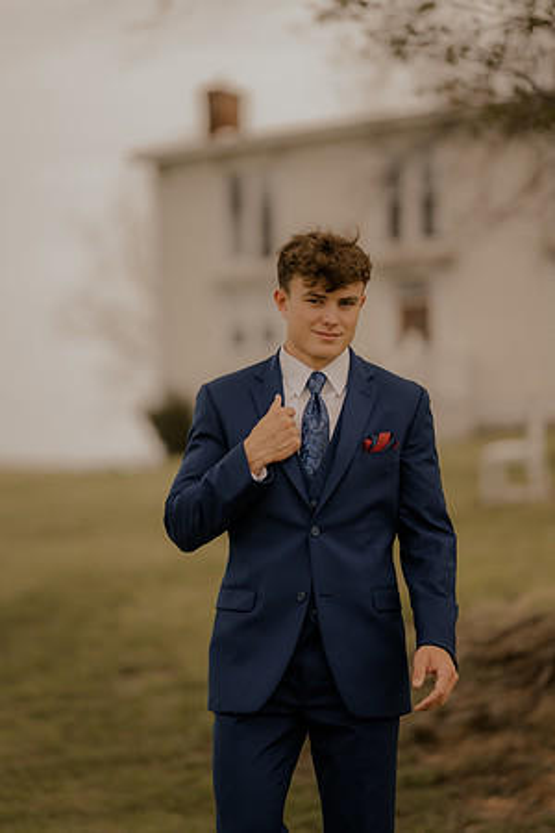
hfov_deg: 16.1
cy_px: 416
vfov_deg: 23.9
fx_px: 1965
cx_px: 278
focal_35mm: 85
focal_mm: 85
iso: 64
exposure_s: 1/1600
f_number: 1.4
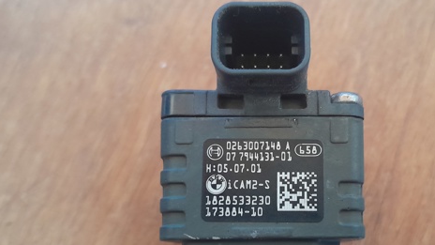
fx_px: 450
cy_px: 157
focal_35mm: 39
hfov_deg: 51.0
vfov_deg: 30.3
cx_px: 276
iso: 800
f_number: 1.8
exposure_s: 1/25
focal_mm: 3.98
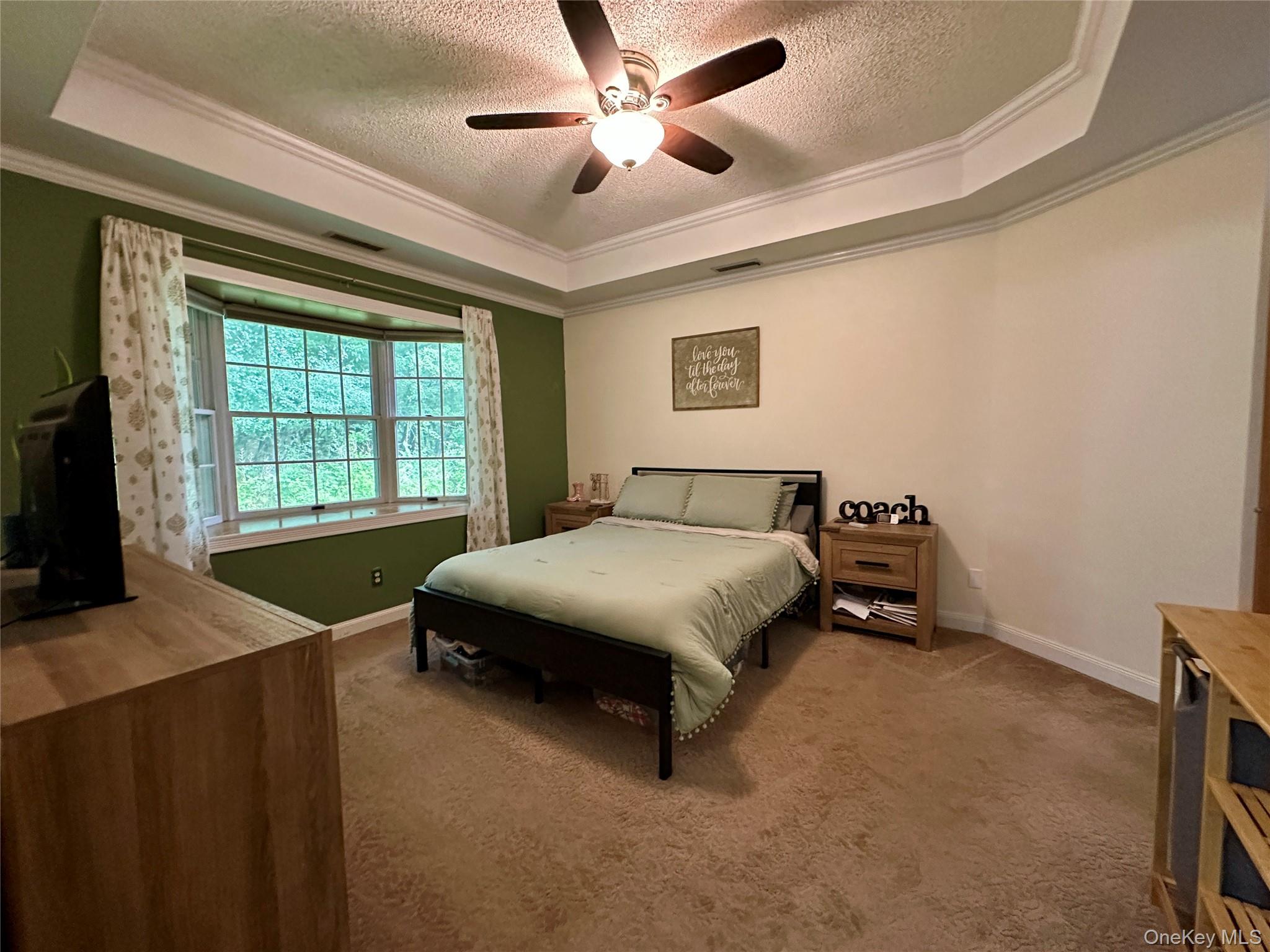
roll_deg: +0.7
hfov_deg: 102.1
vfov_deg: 85.7
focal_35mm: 14
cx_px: 635
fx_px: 514
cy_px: 476
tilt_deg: -3.7
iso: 800
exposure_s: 1/60
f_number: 2.2
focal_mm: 2.22
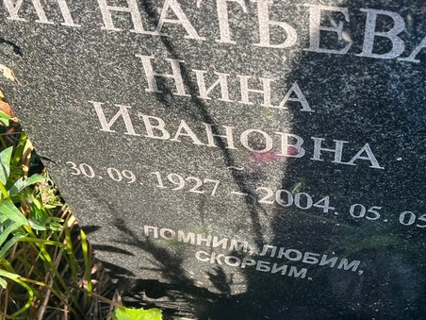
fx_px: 566
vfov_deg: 31.5
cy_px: 184
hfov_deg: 41.0
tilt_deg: -52.8
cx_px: 264
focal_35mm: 46
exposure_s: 1/212
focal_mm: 5.7
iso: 40
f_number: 1.5
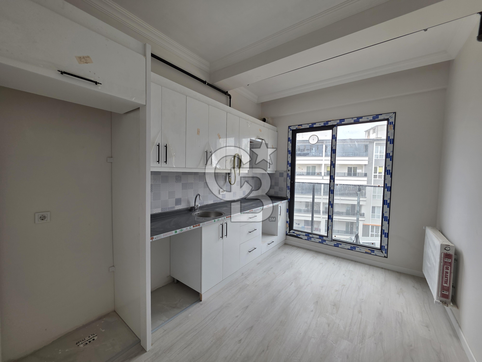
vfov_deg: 89.9
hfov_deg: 106.2
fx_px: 181
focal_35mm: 13
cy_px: 181
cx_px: 241
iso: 20
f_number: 1.9
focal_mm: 2.2
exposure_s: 1/107
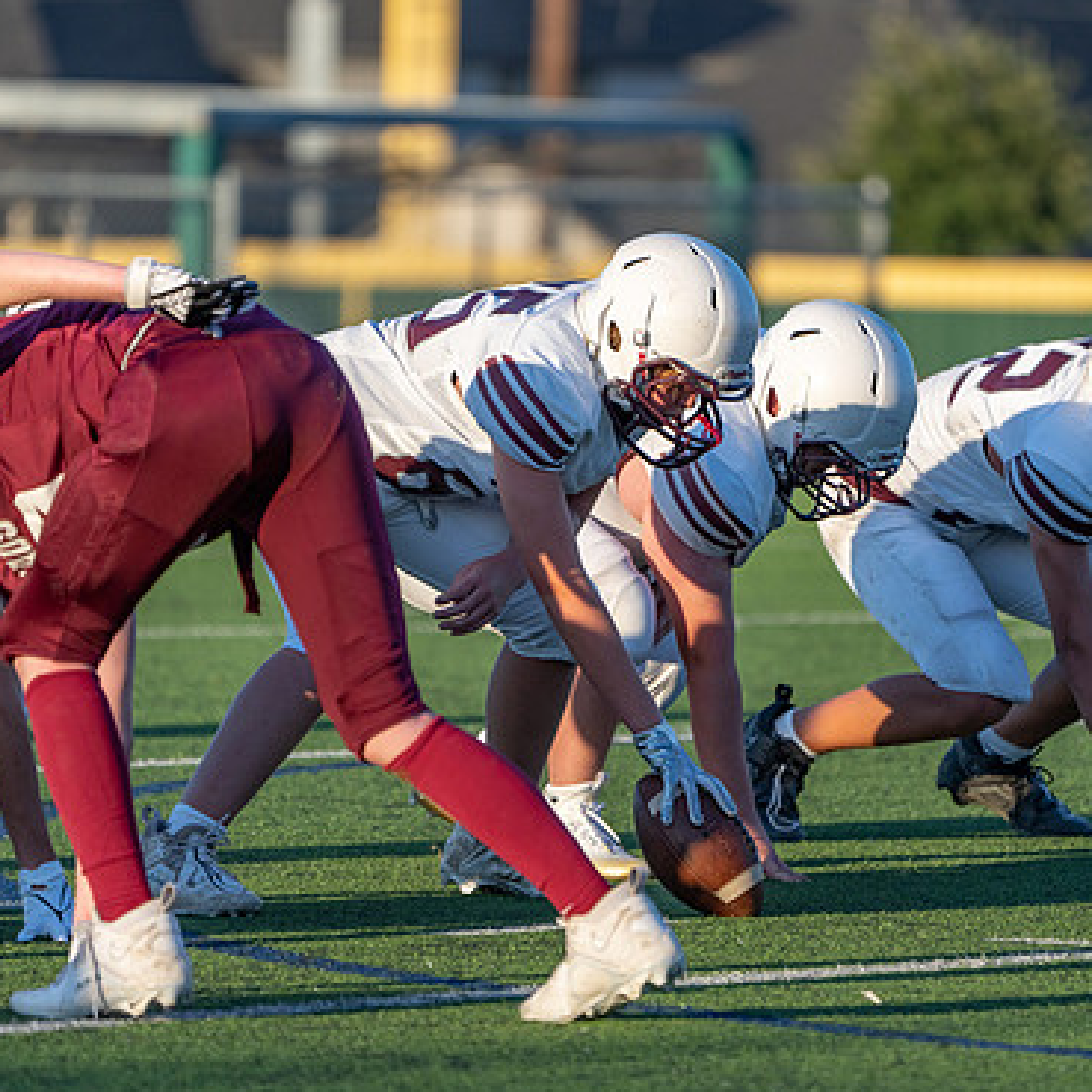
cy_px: 570
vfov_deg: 3.6
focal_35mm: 483
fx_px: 17238
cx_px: 630
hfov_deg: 3.6
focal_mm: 361
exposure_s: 1/1000
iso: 320
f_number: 5.6
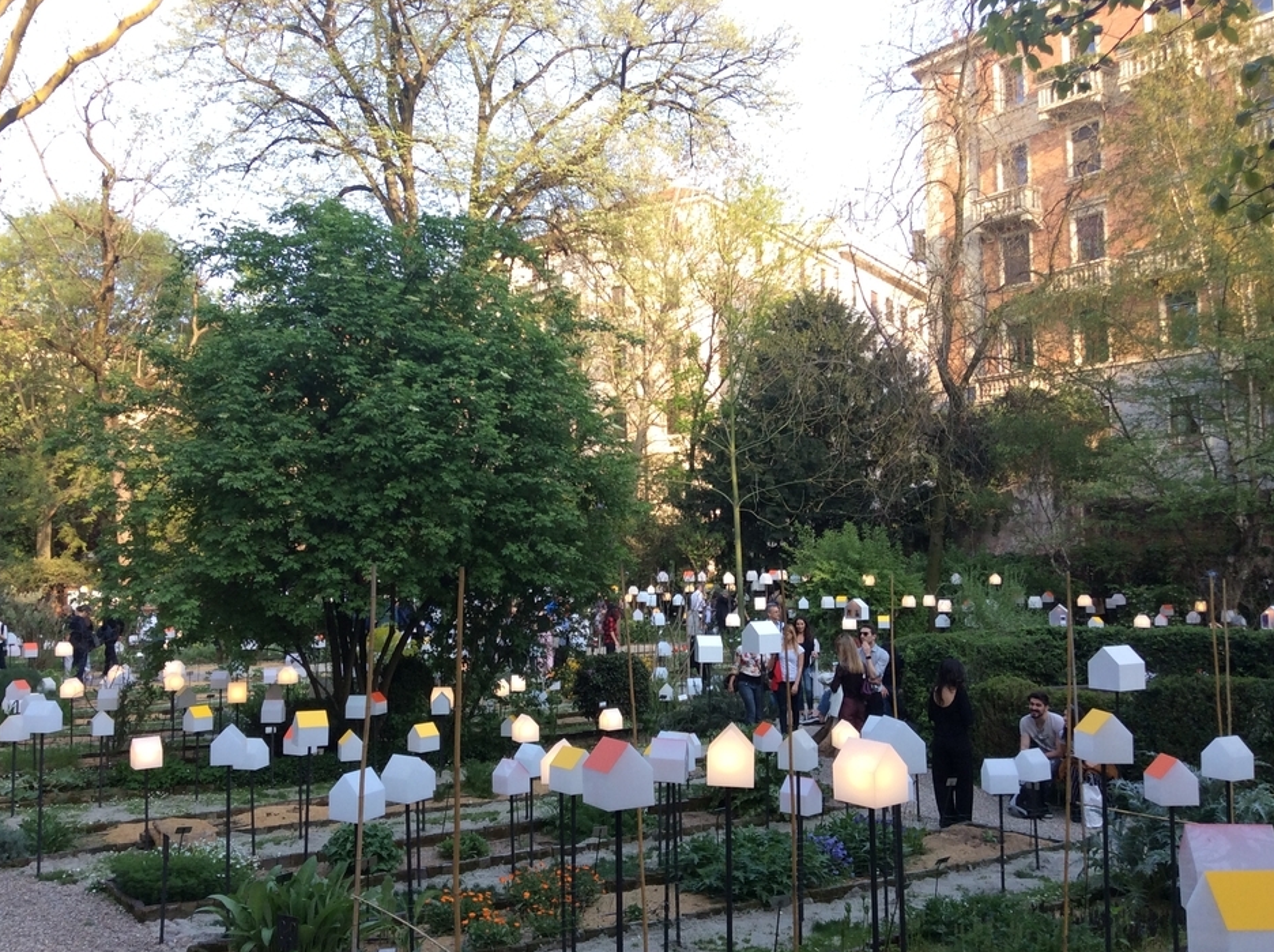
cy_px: 471
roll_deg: +0.4
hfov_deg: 52.7
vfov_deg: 40.6
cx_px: 596
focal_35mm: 35
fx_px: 1286
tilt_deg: +4.2
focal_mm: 3.3
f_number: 2.4
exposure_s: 1/161
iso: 32
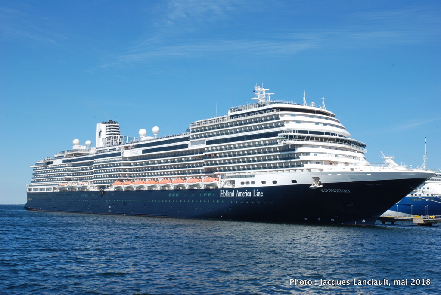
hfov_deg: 42.3
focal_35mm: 46
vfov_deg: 29.0
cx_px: 220
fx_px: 570
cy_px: 148
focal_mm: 31
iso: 100
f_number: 16
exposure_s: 1/60
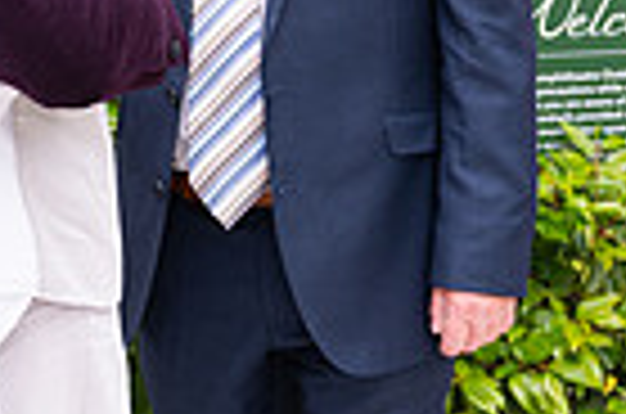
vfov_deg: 10.0
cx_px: -122
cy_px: -83
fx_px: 2325
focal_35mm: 134
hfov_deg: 14.8
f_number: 3.5
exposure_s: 1/1000
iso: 250
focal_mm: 32
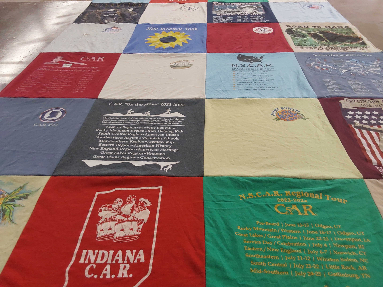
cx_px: 192
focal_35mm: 28
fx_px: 310
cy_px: 144
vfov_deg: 49.7
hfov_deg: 63.4
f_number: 1.9
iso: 100
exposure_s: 1/60
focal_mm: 2.91
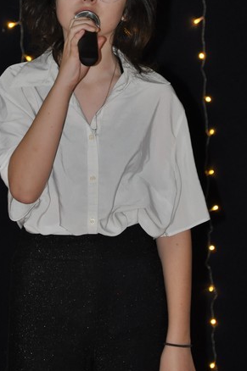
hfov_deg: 5.3
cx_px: 75
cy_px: 83
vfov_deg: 8.0
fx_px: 2661
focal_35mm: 258
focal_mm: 98
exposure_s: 1/60
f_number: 5.6
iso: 800
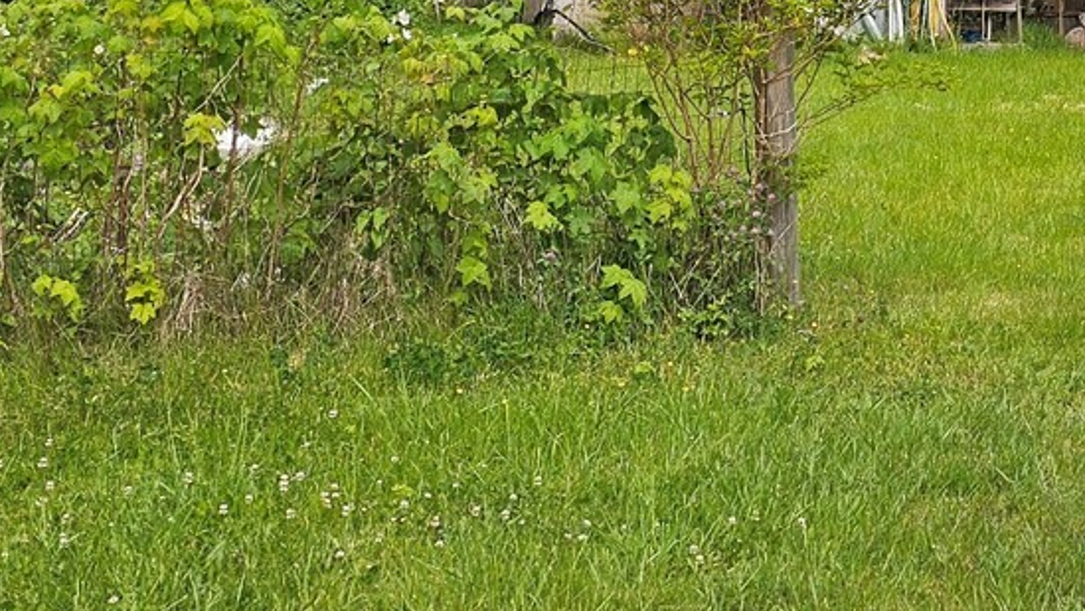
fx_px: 2101
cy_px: -36
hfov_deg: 27.4
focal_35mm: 73
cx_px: 1079
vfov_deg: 16.1
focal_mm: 6.3
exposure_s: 1/337
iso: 10
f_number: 1.7
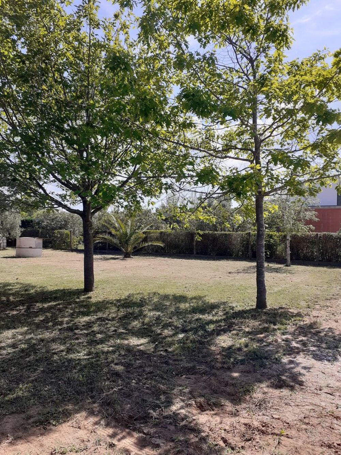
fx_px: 355
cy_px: 228
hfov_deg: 51.4
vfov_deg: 65.3
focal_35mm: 27
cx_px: 170
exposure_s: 1/1186
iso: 40
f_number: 1.9
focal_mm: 3.6
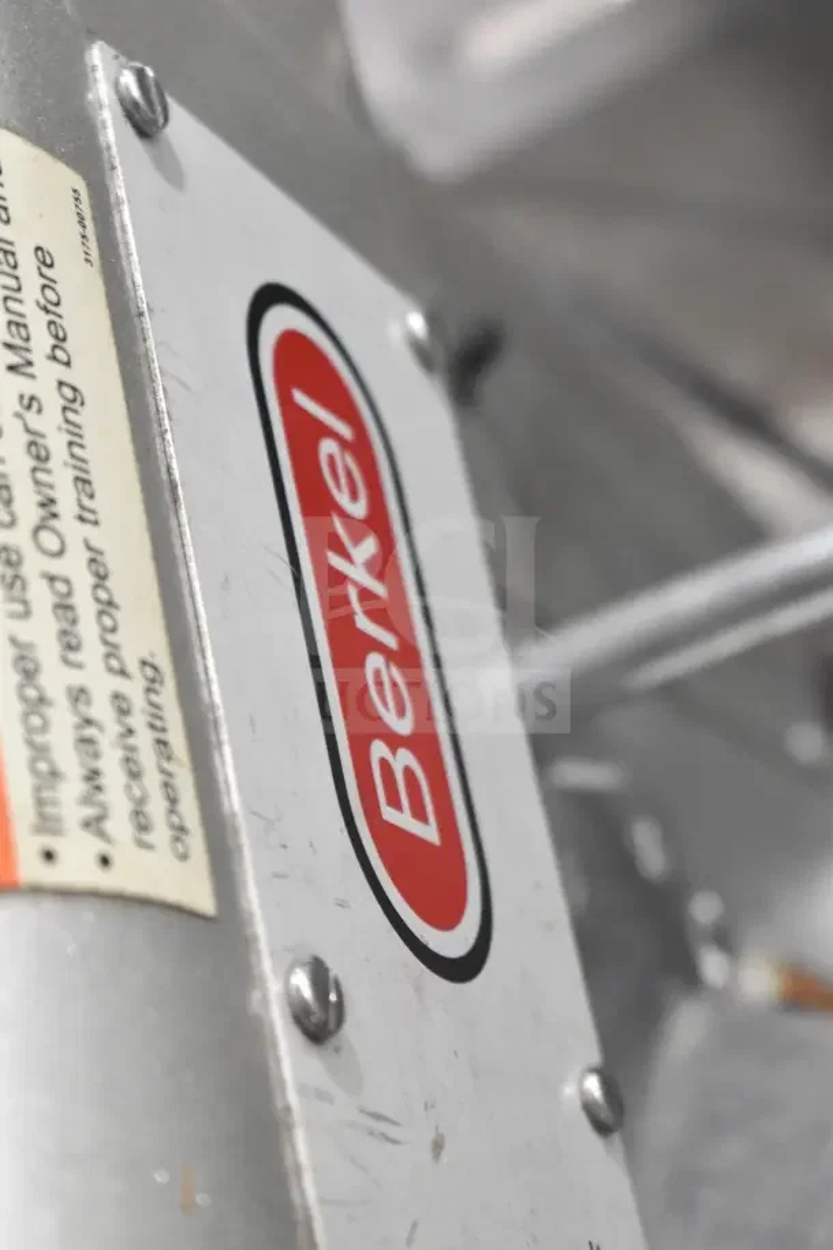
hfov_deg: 16.6
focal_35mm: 82
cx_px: 416
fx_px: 2863
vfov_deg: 24.6
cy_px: 625
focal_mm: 55
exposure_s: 1/125
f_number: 5.6
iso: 6400
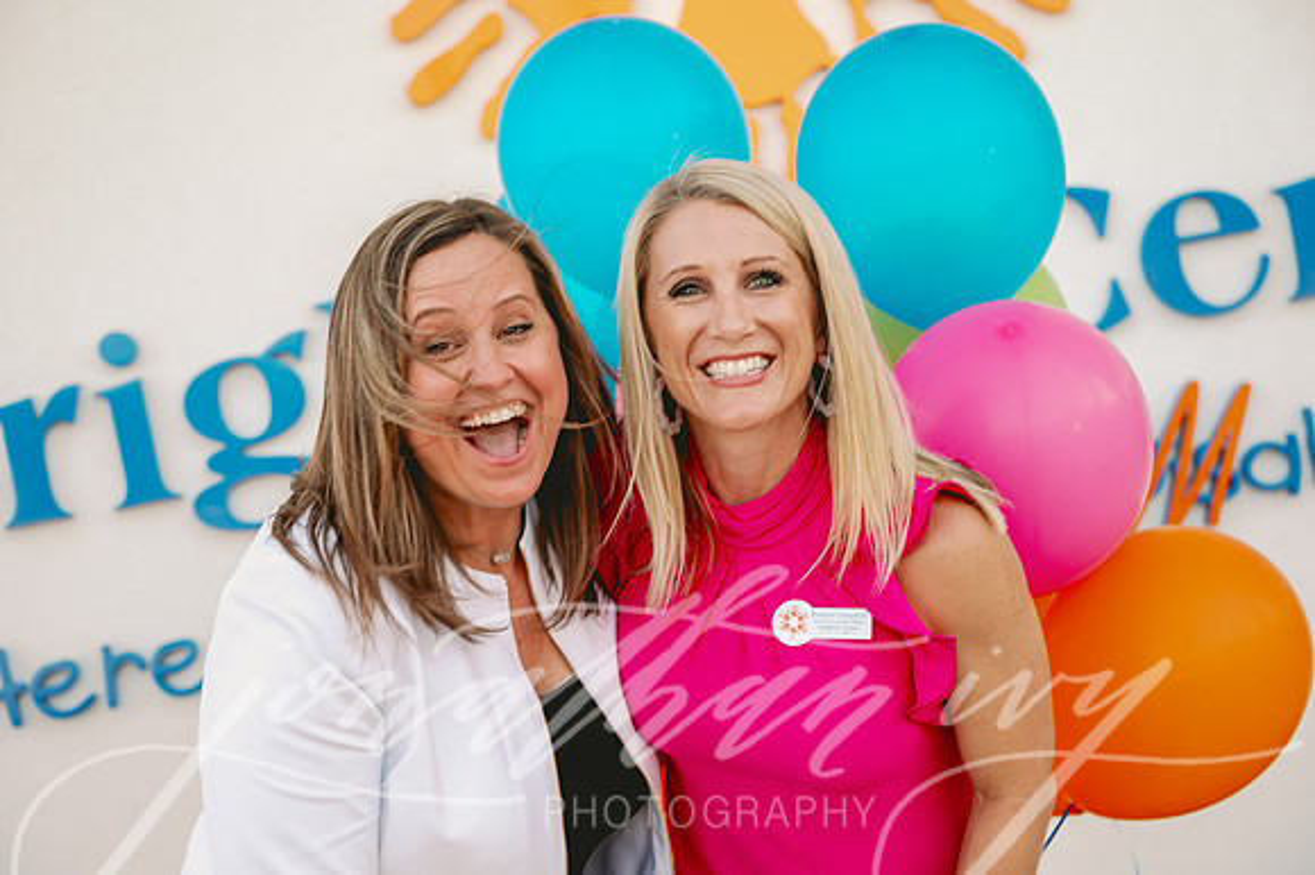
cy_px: 438
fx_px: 2190
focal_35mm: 60
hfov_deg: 33.4
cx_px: 658
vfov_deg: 22.6
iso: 140
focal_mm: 60
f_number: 4
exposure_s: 1/200
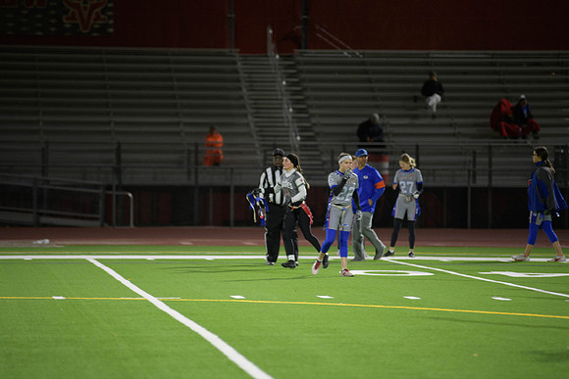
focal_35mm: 200
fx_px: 3162
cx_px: 284
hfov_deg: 10.3
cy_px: 190
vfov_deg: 6.9
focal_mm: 200
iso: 1250
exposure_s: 1/200
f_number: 2.8
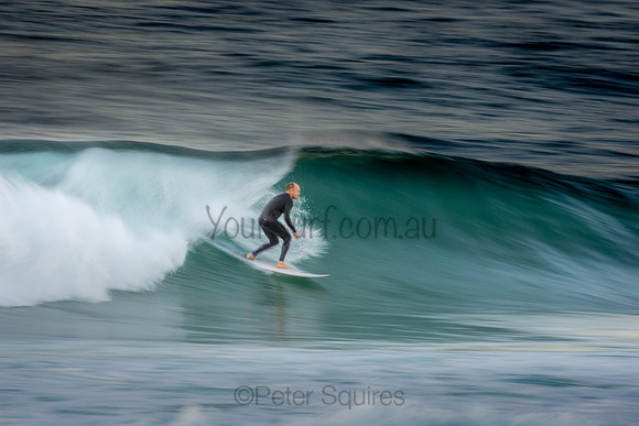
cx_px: 320
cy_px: 213
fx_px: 13315
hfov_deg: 2.7
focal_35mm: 750
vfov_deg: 1.8
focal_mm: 500
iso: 100
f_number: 9
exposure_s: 1/20
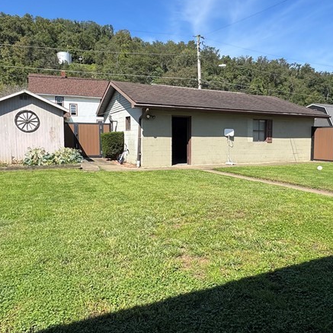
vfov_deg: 55.6
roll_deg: -0.3
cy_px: 164
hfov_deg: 54.8
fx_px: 316
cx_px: 213
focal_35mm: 29
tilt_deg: -5.6
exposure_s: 1/1600
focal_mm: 2.22
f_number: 2.2
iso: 50
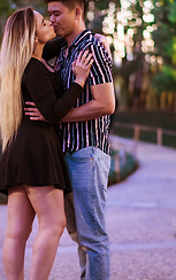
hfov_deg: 12.0
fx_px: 835
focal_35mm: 109
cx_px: 76
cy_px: 133
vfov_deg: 19.1
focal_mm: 58
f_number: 1.4
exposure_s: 1/125
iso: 1250
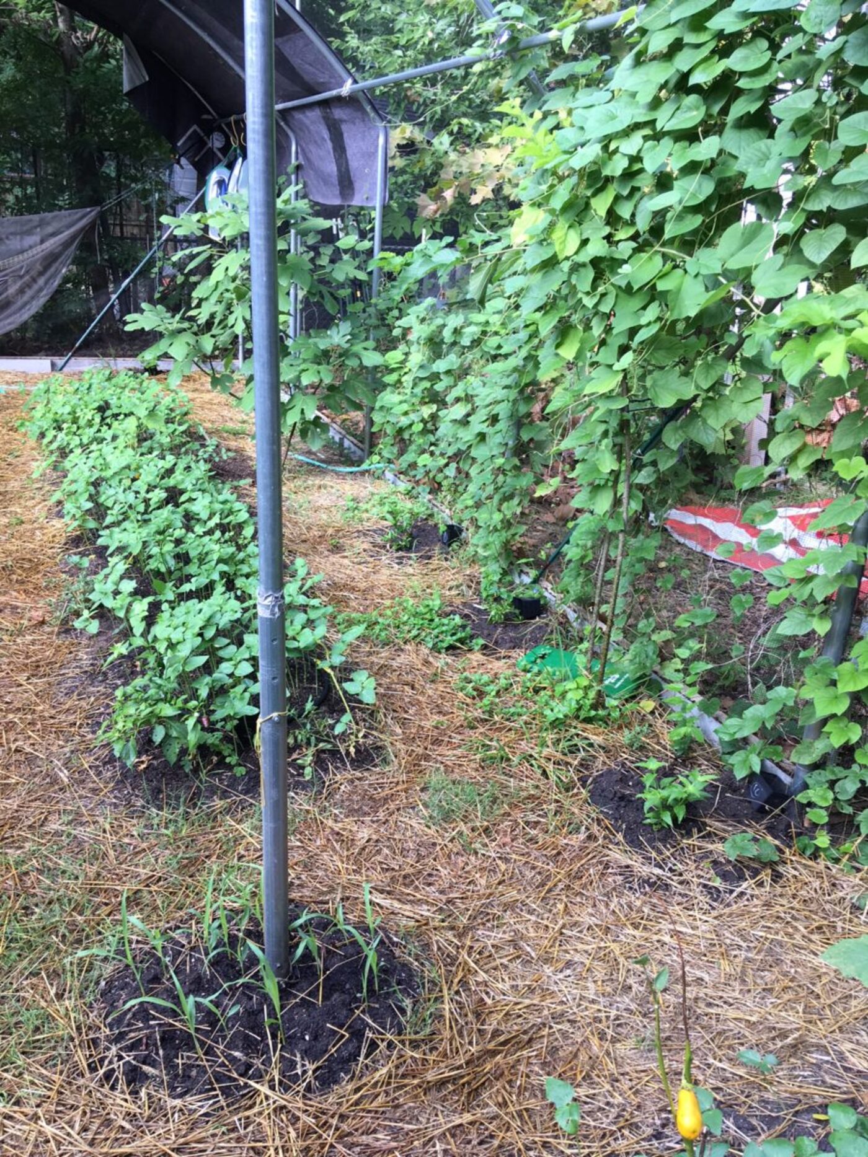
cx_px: 434
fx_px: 970
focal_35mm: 29
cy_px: 578
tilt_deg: -20.7
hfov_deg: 48.2
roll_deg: -4.5
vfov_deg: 61.7
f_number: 2.2
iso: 25
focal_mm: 4.15
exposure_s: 1/60
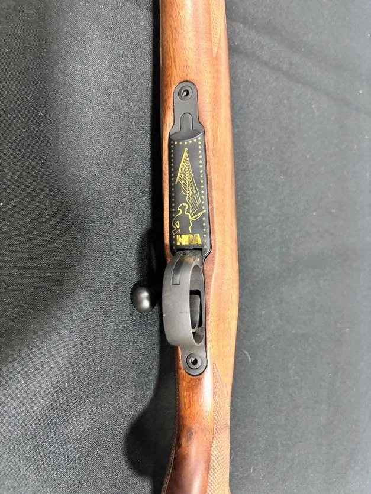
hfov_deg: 53.1
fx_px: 372
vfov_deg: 67.3
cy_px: 247
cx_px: 186
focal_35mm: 26
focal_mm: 5.96
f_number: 1.6
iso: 500
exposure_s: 1/30
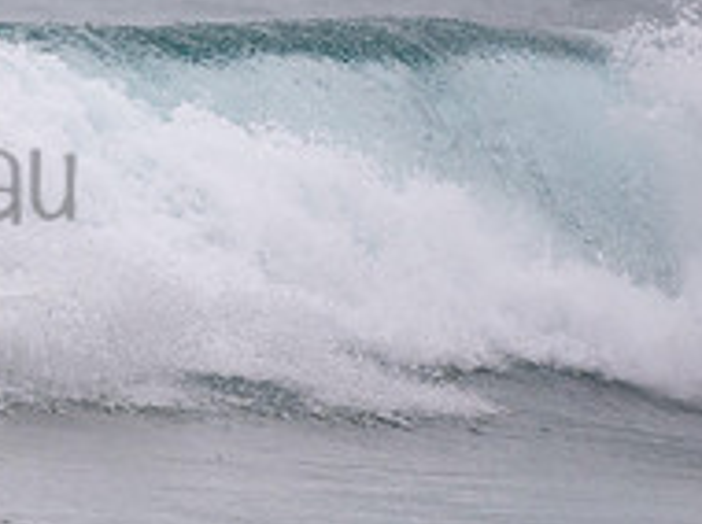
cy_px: 145
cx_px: -313
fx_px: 36478
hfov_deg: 1.1
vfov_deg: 0.8
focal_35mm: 1801
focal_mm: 500
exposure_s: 1/800
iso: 560
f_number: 5.6
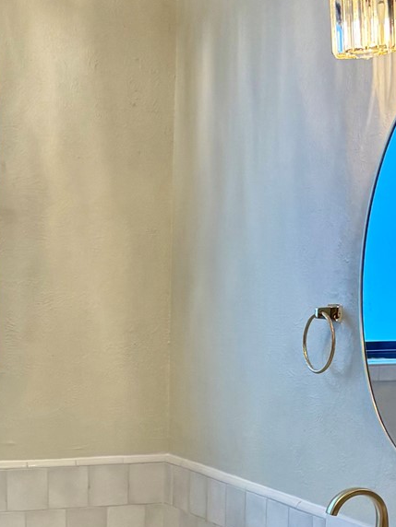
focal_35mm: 86
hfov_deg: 17.1
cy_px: 568
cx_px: 153
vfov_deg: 21.7
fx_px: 1312
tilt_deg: -10.3
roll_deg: -0.9
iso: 125
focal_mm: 6.76
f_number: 1.78
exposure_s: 1/185
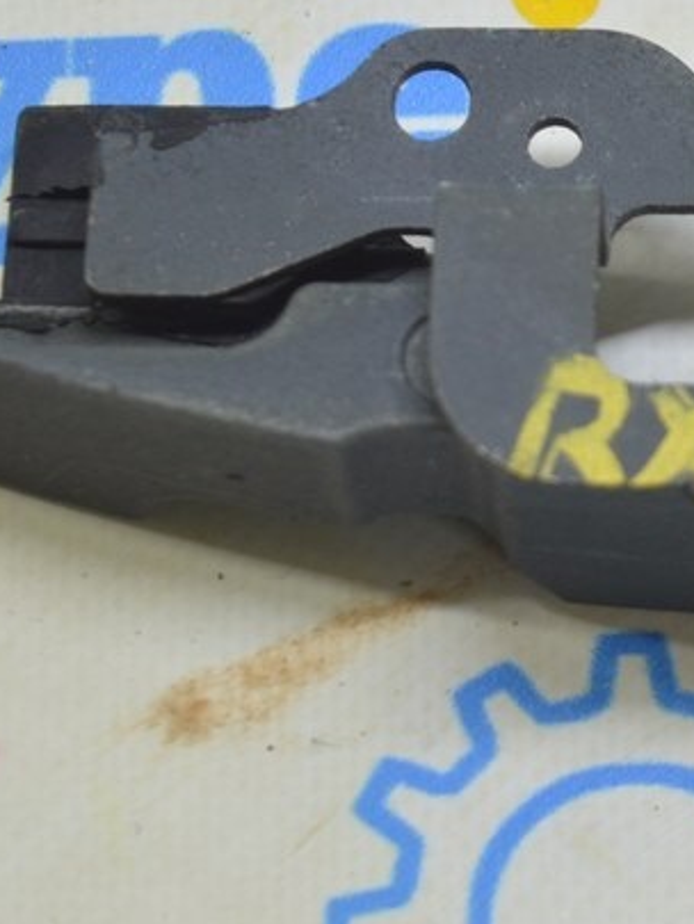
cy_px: 261
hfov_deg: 7.4
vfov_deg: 9.9
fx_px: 5349
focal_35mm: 200
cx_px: 829
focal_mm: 55
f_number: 5.6
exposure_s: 1/20
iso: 400
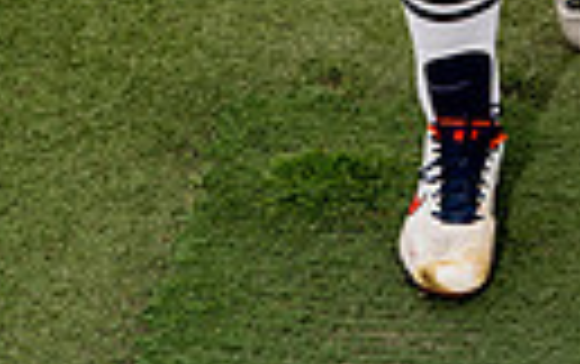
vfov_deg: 9.2
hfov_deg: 16.6
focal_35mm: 124
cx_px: 499
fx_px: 1963
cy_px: -602
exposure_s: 1/250
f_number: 8
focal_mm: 35
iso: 125
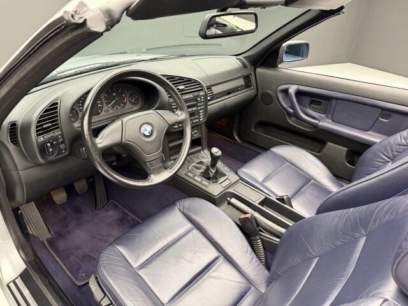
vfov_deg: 56.8
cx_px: 204
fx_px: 283
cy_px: 153
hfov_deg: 71.6
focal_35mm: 24
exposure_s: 1/49
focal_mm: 6.76
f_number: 1.78
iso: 500
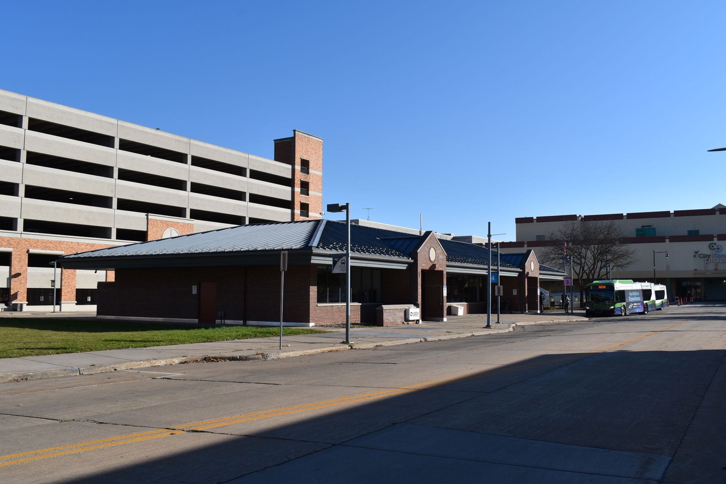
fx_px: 656
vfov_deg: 40.5
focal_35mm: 33
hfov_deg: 57.9
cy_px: 242
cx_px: 370
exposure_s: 1/400
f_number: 10
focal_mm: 21
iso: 200
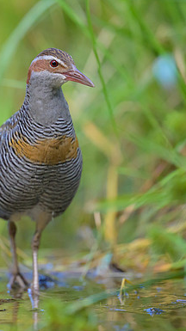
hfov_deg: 1.4
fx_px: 7362
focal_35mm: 838
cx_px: 34
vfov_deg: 2.6
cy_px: 147
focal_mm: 400
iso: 2500
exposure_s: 1/2000
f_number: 2.8
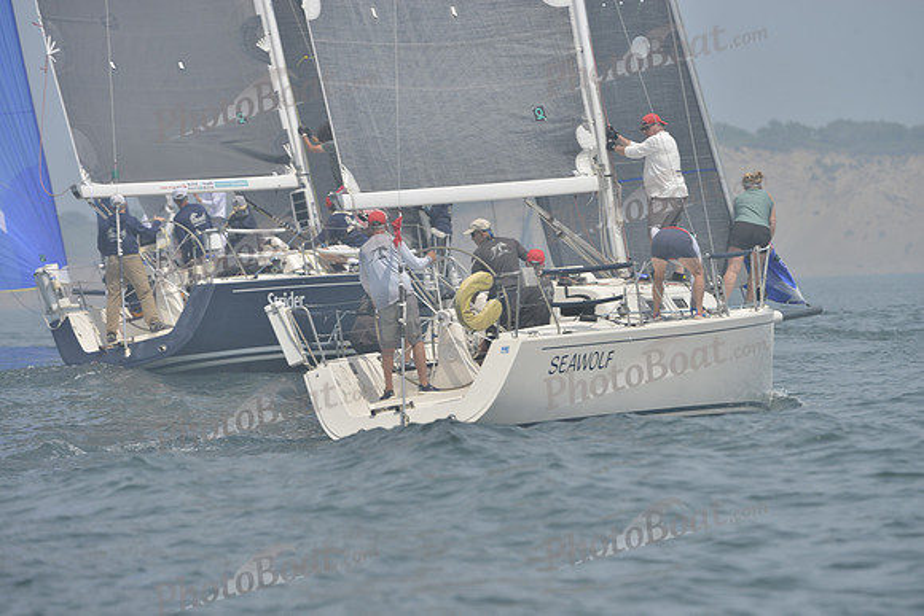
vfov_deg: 5.7
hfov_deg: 8.6
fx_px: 6161
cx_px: 462
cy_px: 308
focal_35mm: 240
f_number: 9
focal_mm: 240
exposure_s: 1/1000
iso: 280
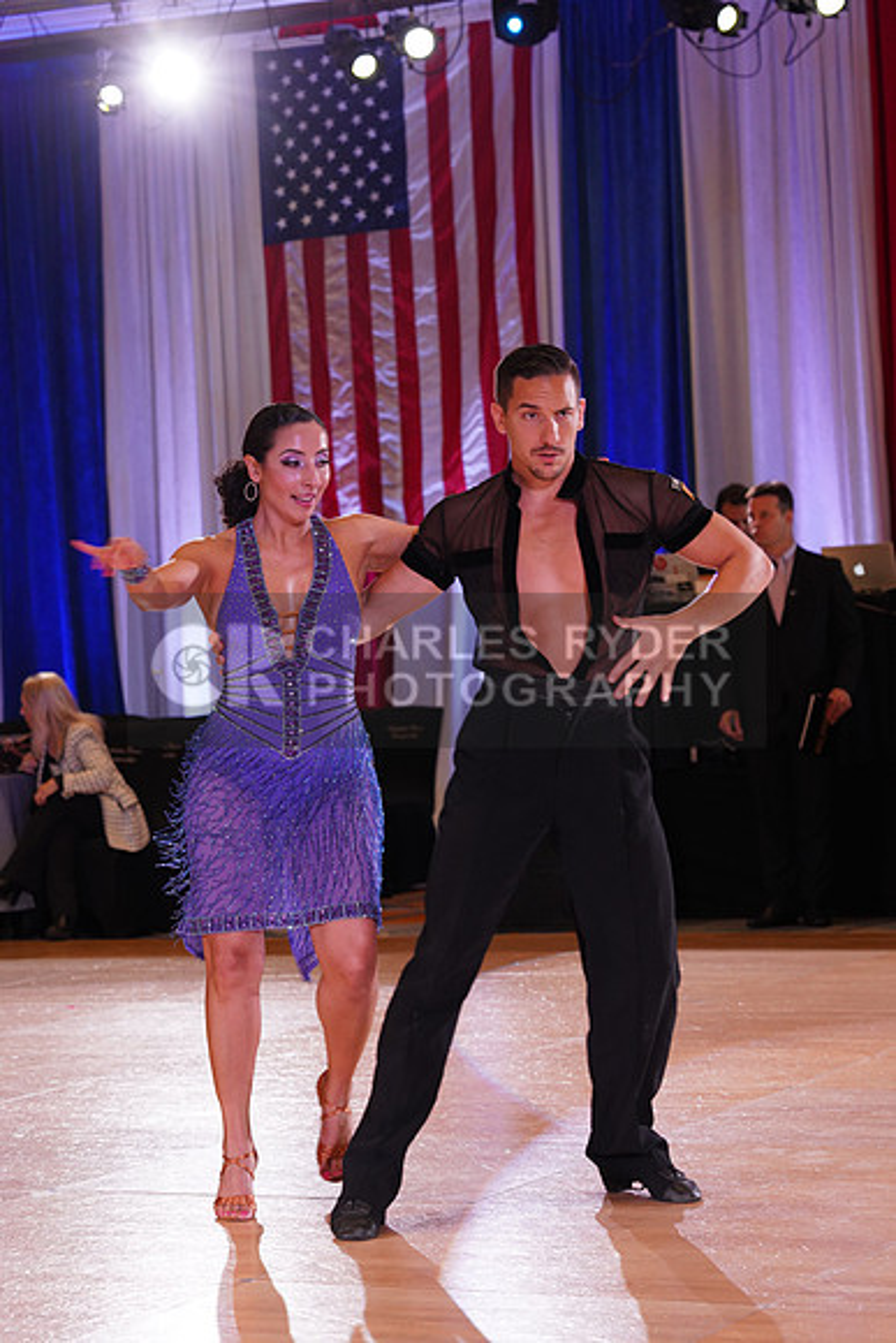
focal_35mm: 97
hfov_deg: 14.1
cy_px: 672
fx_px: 3619
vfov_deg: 21.0
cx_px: 448
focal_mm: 97
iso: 1600
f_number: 5.6
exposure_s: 1/160
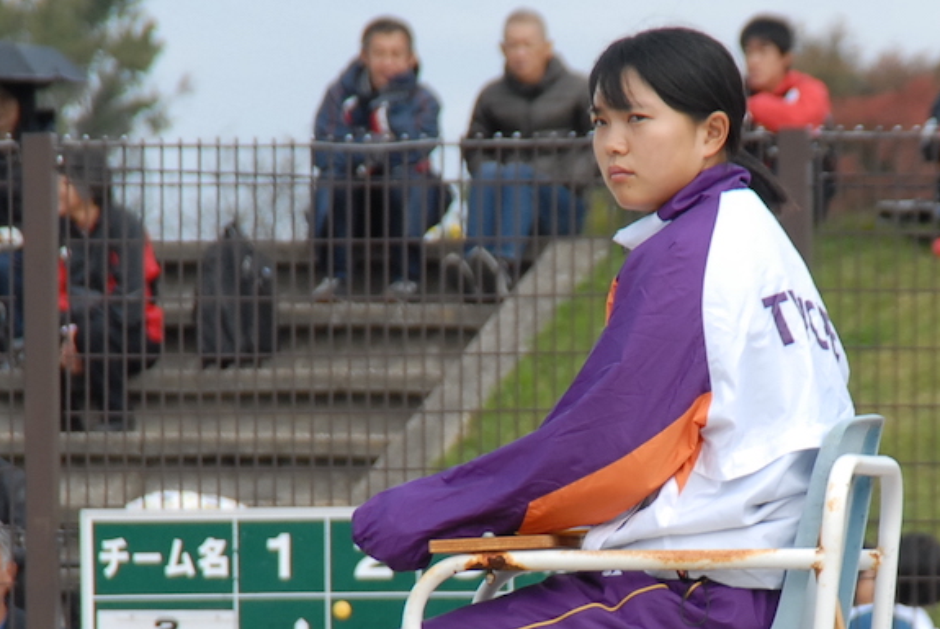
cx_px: 659
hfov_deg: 3.3
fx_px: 16366
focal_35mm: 626
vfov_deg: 2.2
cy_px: 509
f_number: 9.5
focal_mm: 200
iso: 400
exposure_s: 1/320
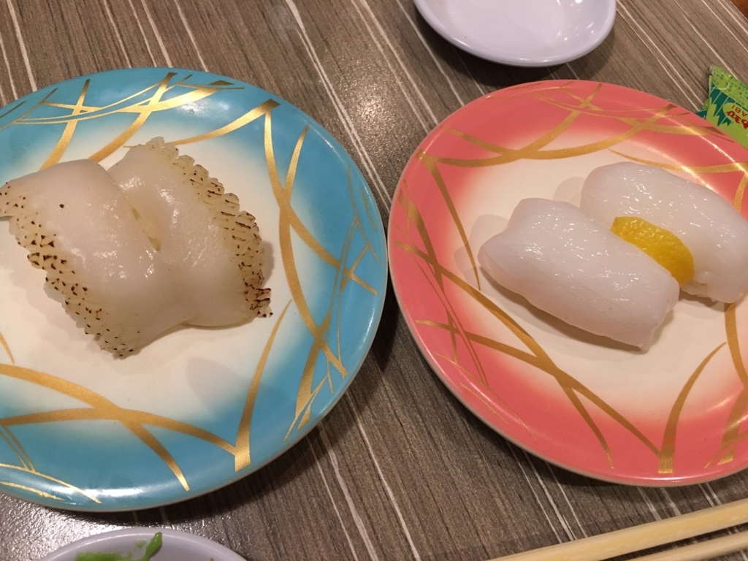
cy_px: 280
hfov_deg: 61.7
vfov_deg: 48.2
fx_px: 627
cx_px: 374
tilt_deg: -63.7
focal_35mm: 29
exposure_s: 1/33
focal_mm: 4.15
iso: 160
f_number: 2.2
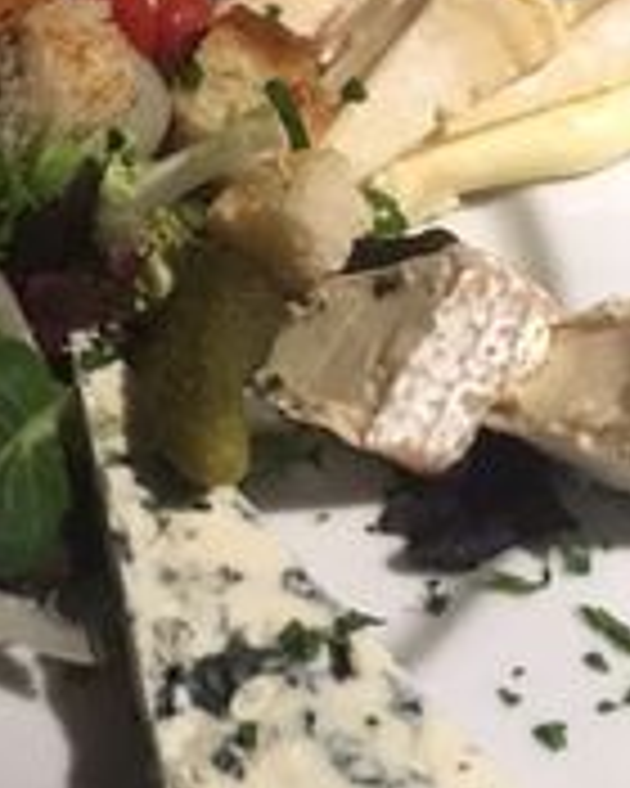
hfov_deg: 21.3
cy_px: 245
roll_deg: +3.2
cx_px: -9
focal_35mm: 69
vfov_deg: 27.3
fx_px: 1608
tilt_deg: -43.8
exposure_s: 1/17
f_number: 2.2
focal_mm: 4.2
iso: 250
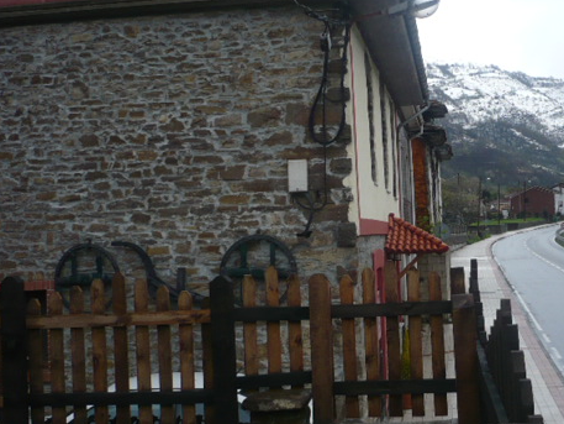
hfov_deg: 38.5
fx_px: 799
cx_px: 369
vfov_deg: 29.6
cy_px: 172
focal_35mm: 49
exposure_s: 1/640
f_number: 2.8
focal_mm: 5.8
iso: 100
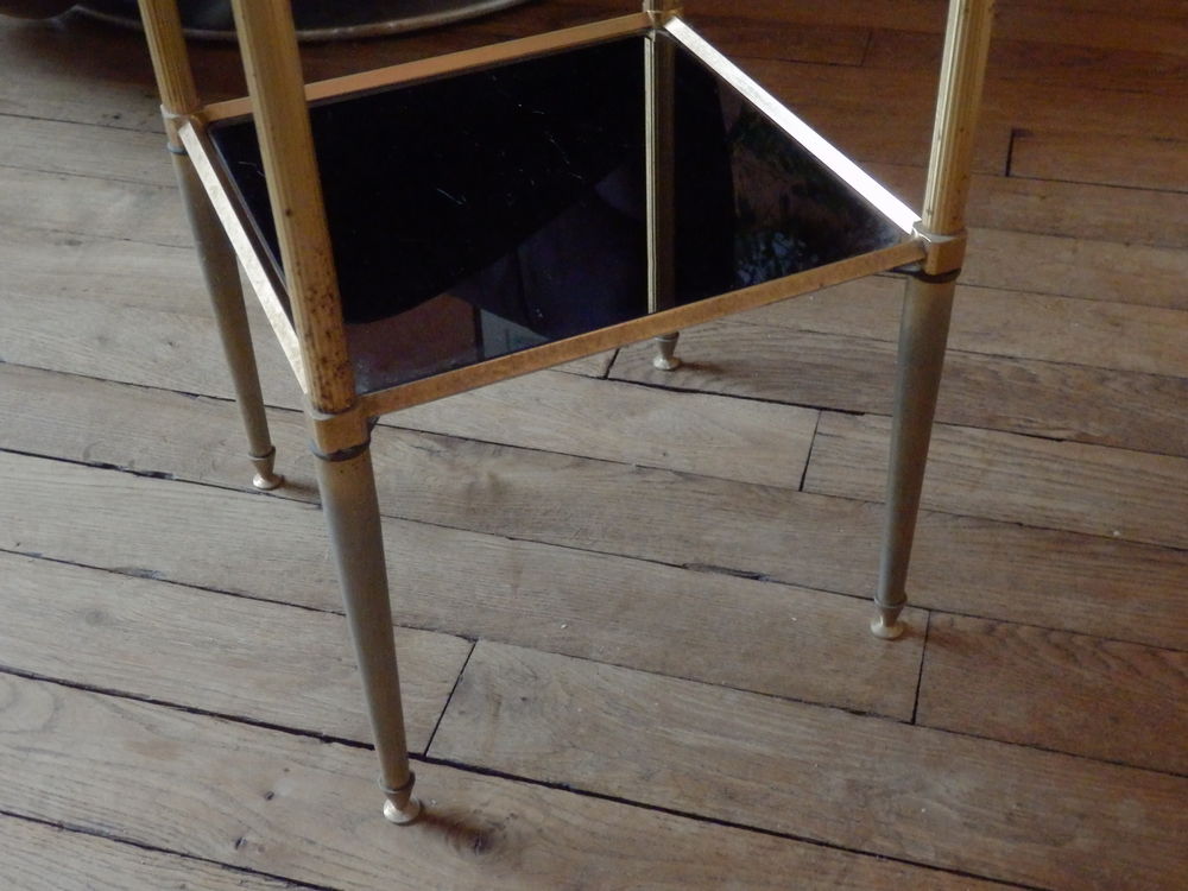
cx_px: 594
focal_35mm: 40
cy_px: 446
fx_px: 1373
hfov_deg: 46.8
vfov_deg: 36.0
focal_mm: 7.3
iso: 1600
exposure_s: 1/10
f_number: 3.7
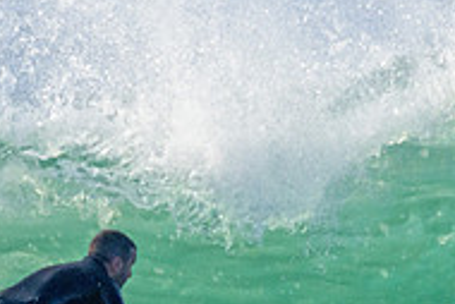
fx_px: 42144
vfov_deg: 0.4
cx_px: 329
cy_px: 205
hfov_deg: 0.6
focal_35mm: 3332
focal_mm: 800
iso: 1600
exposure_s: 1/2000
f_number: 11
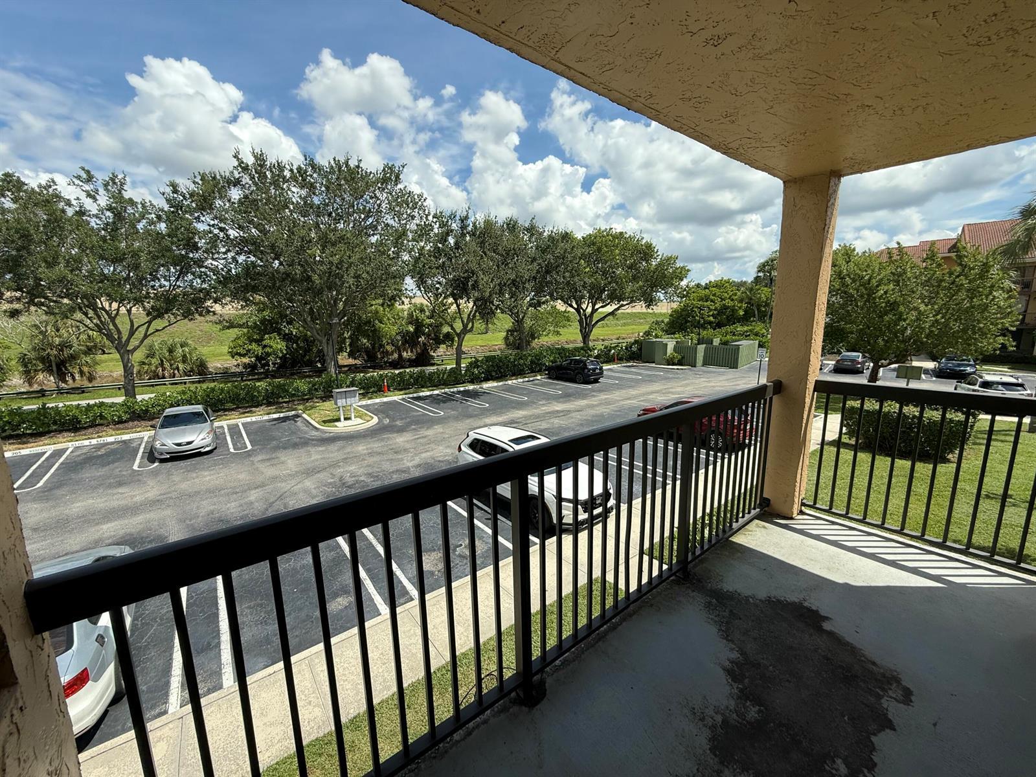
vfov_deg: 85.7
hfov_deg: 102.1
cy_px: 388
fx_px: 419
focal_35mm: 14
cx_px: 518
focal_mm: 2.22
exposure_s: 1/1464
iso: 50
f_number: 2.2
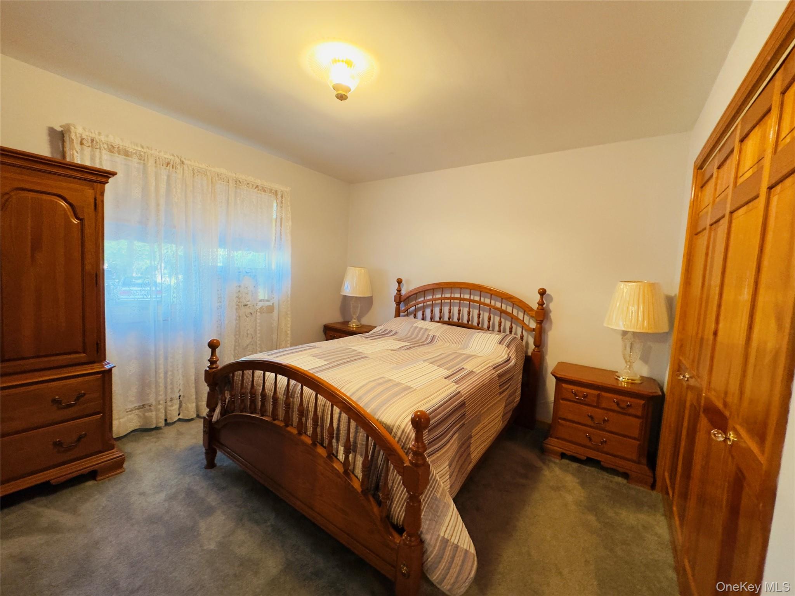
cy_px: 298
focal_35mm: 14
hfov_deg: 102.1
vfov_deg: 85.7
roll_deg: -2.9
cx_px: 398
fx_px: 322
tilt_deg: -4.2
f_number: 2.2
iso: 500
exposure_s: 1/60
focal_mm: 2.22
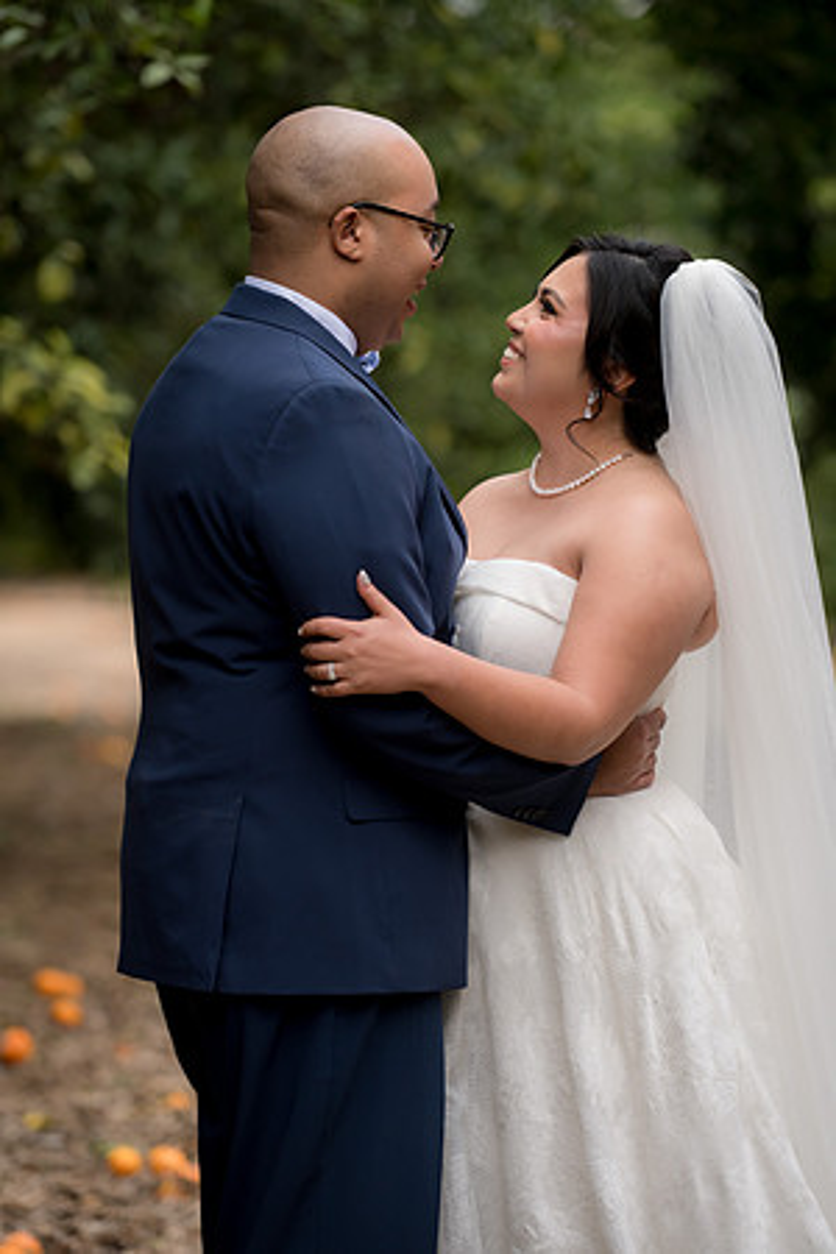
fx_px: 4876
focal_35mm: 140
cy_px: 627
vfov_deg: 14.7
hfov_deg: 9.8
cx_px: 418
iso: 640
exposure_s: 1/500
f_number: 2.8
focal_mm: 140
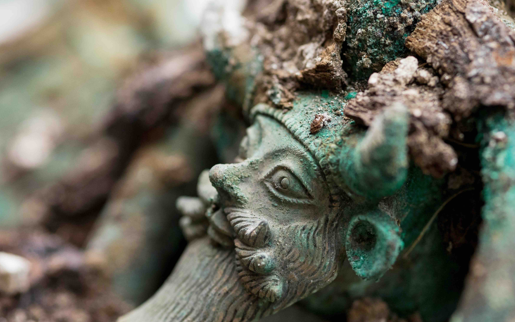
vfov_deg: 9.7
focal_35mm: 135
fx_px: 1895
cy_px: 200
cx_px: 301
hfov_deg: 15.5
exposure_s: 1/100
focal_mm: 105
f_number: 5.6
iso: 2000
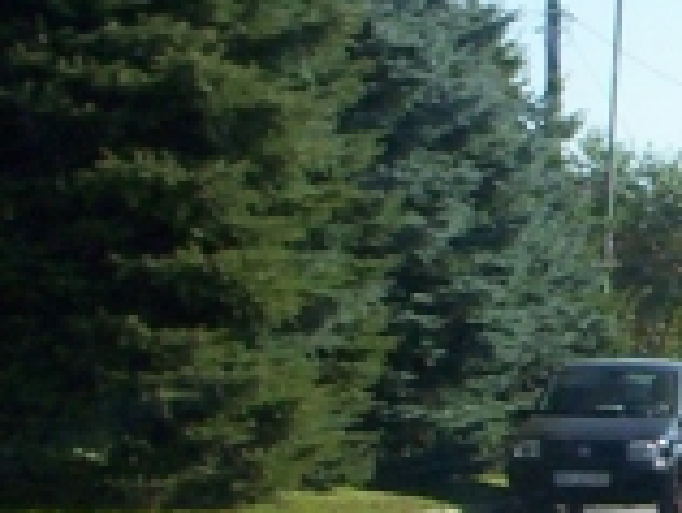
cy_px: 360
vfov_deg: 9.7
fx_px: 3039
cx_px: 1243
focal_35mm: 154
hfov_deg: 11.8
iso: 100
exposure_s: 1/418
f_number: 4.5
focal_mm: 4.99
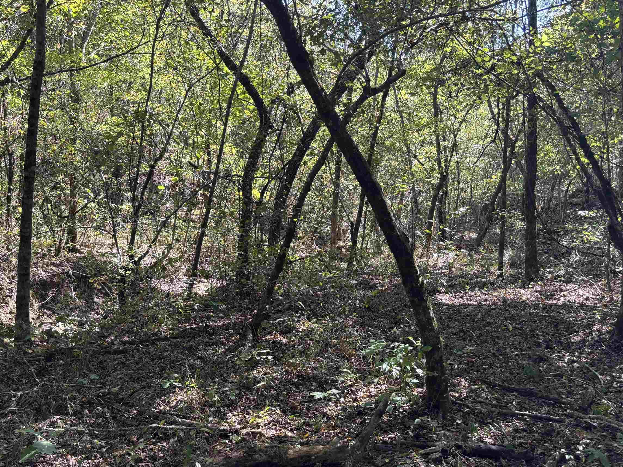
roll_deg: -0.9
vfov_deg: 40.7
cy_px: 240
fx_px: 630
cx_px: 274
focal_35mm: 35
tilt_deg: -0.8
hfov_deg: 52.5
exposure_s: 1/121
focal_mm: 5.96
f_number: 1.6
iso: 40
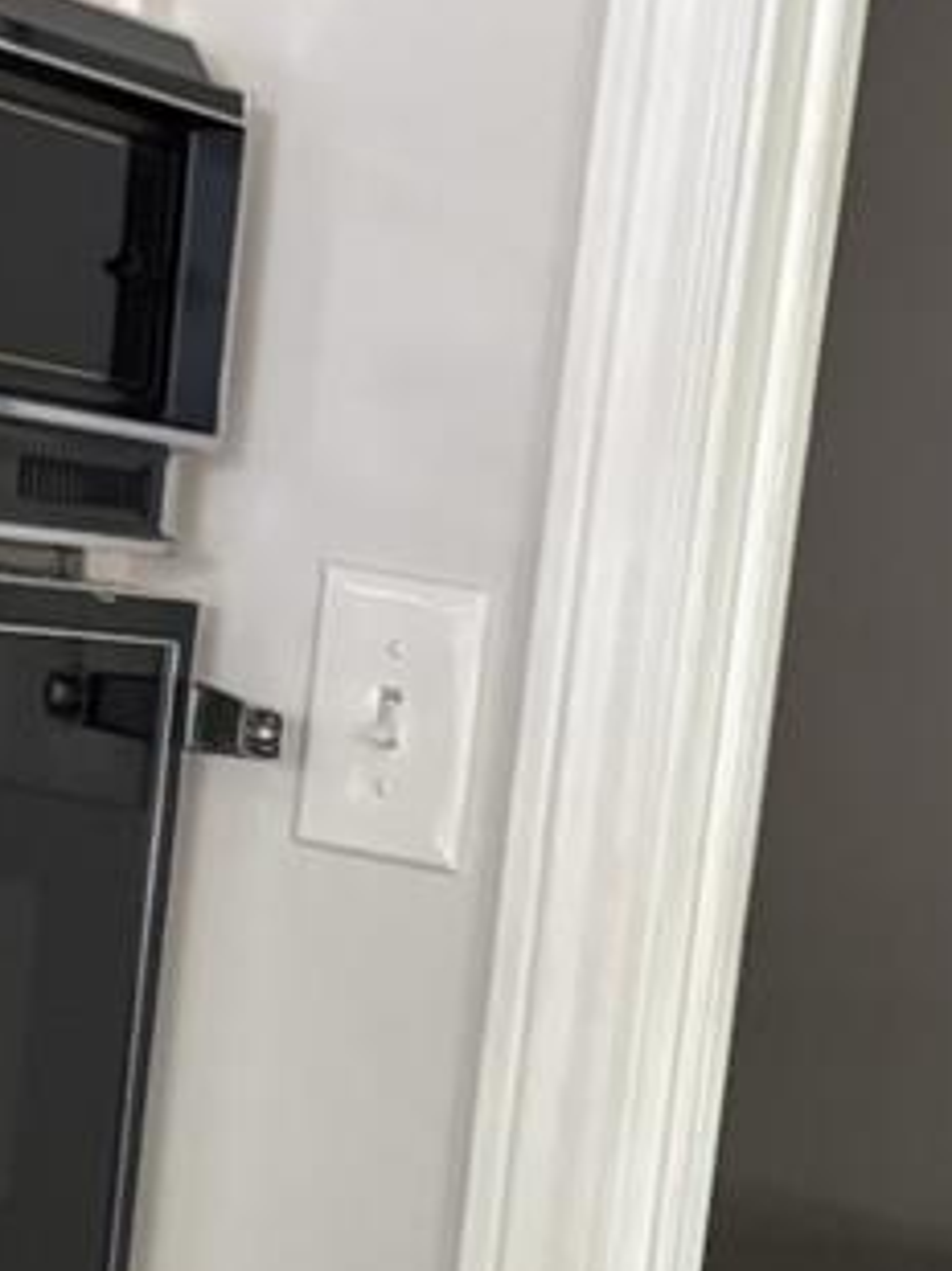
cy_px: 1911
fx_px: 4627
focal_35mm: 126
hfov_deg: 11.4
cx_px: 1340
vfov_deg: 14.6
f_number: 1.6
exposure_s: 1/44
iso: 500
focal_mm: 5.96
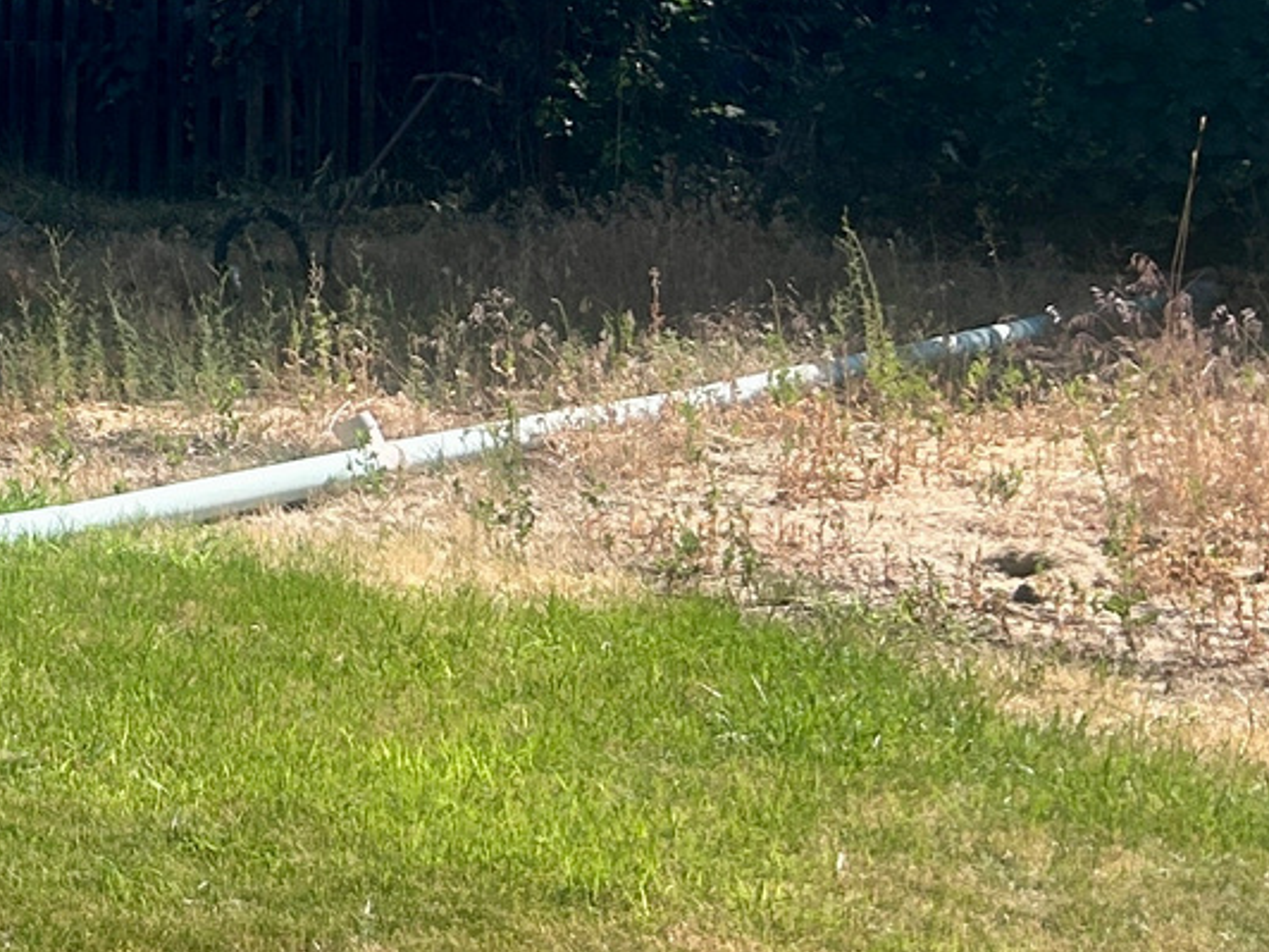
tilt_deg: +2.4
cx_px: -1064
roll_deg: -0.7
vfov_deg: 14.4
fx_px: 3666
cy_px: -126
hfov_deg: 16.3
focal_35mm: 100
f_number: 1.5
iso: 50
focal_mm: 5.7
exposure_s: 1/3460
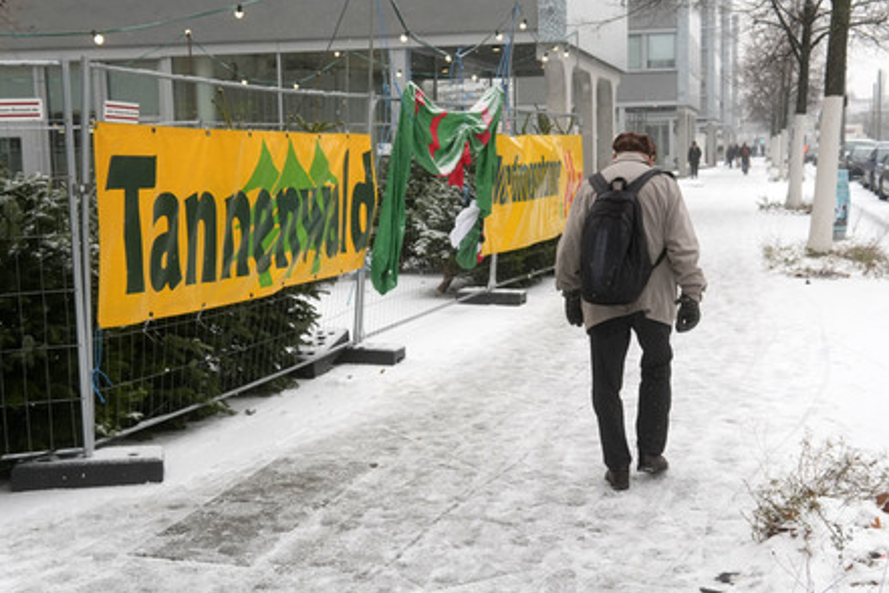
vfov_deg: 29.2
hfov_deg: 42.7
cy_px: 296
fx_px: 1136
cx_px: 451
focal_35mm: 46
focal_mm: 30
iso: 640
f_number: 4.5
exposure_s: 1/320
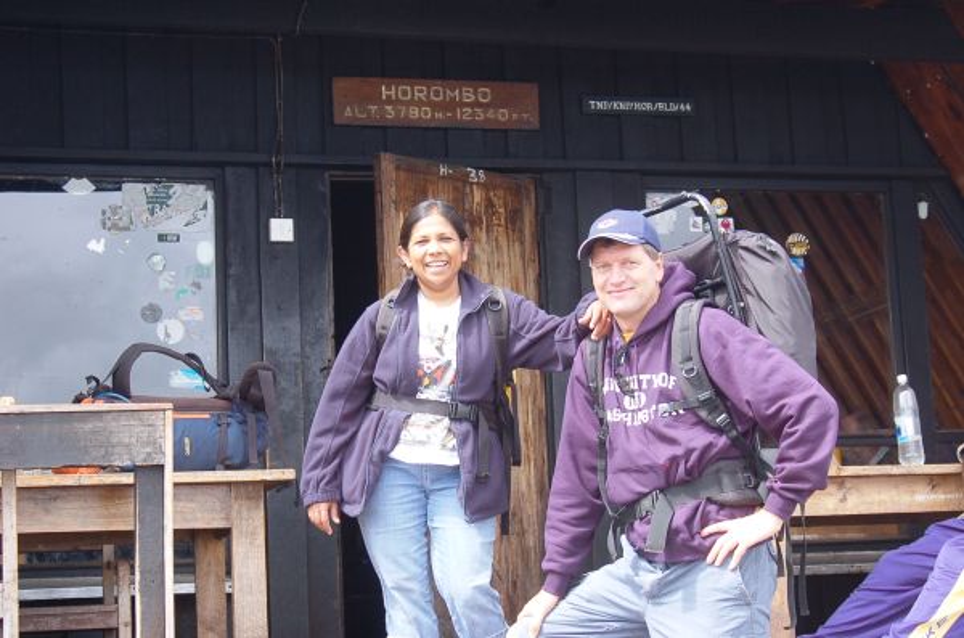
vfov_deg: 18.8
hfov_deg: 28.1
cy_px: 319
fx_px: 1923
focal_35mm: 72
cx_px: 482
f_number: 5.6
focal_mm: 48
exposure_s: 1/125
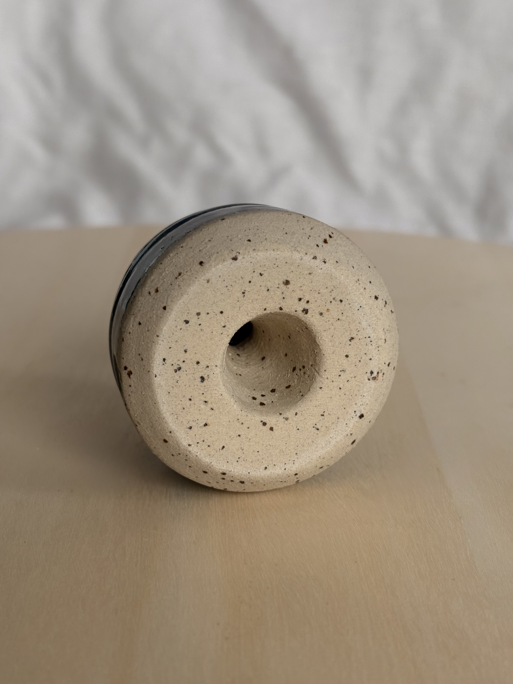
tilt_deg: -19.7
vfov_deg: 36.8
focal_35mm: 52
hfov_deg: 28.0
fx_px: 1028
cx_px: 256
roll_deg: -1.1
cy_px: 342
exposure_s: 1/167
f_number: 1.6
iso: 32
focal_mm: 5.96
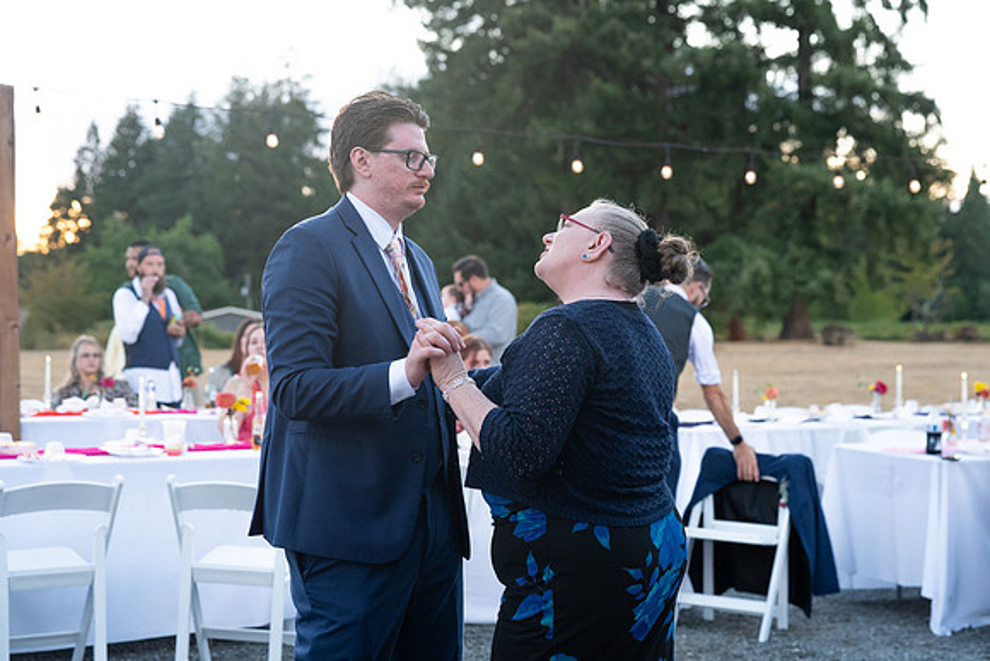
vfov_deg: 22.3
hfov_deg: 32.9
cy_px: 330
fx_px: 1678
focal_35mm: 61
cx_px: 495
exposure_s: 1/500
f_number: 4
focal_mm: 61
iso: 2000
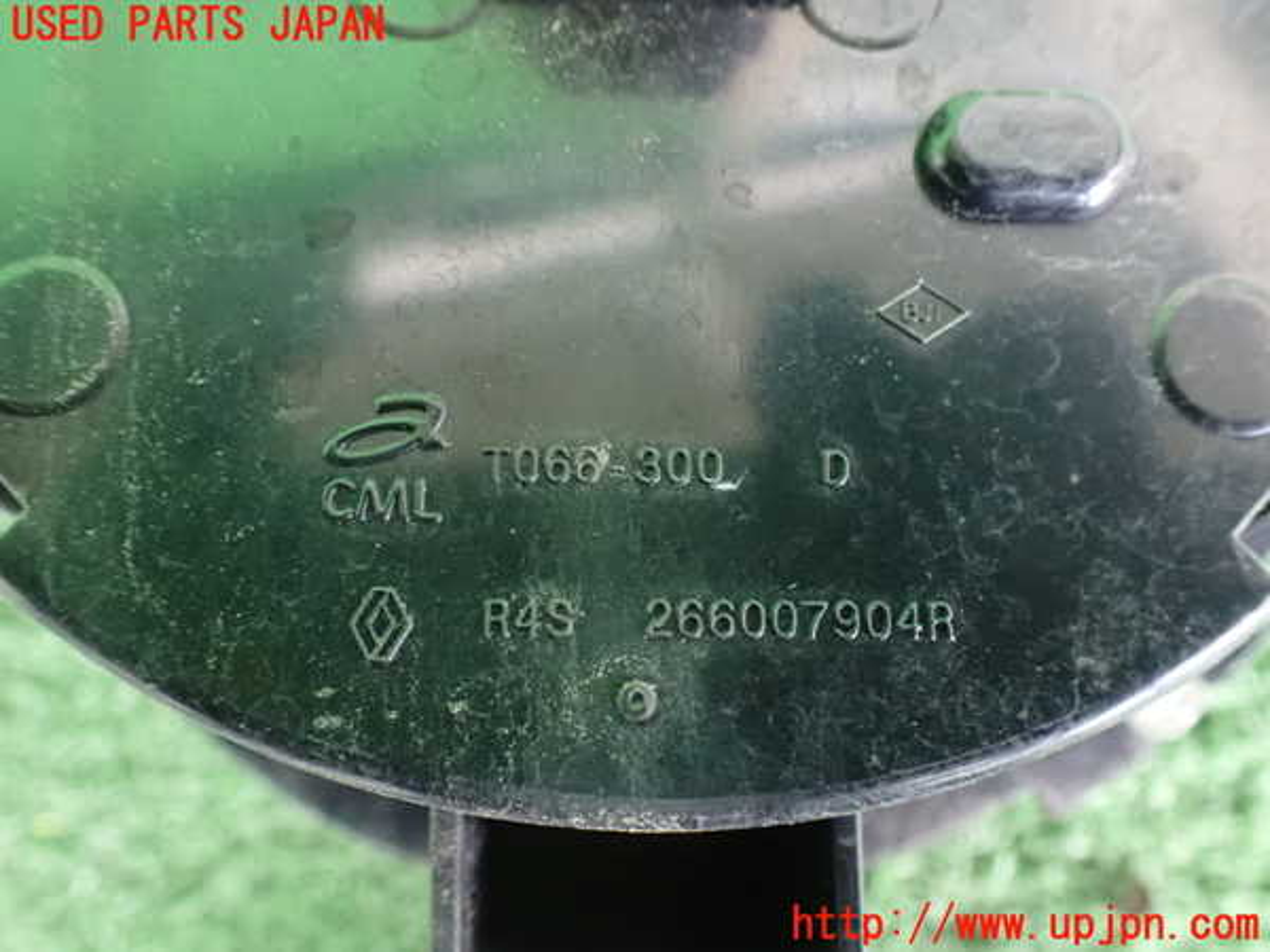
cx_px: 635
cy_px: 476
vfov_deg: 46.8
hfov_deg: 60.0
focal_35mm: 30
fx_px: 1101
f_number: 2.3
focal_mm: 5.4
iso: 1600
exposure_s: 1/30
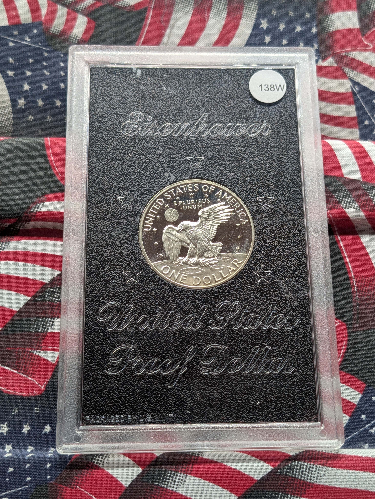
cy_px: 250
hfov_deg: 29.7
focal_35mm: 49
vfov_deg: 38.9
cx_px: 188
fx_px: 706
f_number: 1.68
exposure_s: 1/64.6
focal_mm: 6.9
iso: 27
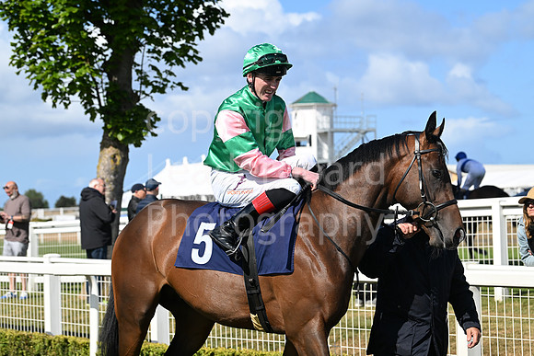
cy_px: 178
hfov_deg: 21.5
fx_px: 1409
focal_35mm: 95
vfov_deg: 14.4
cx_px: 267
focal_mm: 95
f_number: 5.6
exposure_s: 1/2500
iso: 400
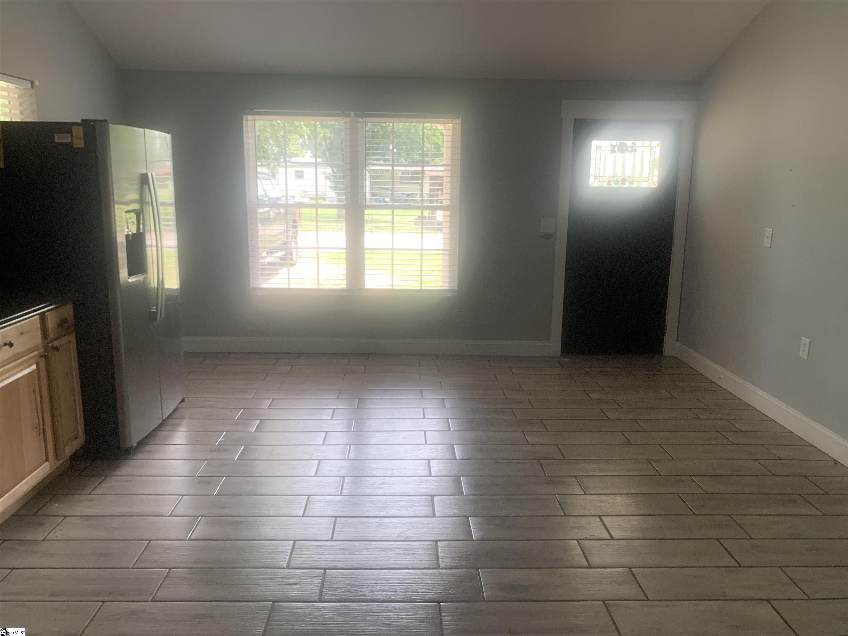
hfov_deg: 67.3
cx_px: 424
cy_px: 318
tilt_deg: -13.6
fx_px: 637
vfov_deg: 53.1
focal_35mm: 26
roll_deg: -0.2
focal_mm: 4.25
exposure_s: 1/121
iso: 80
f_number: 1.8
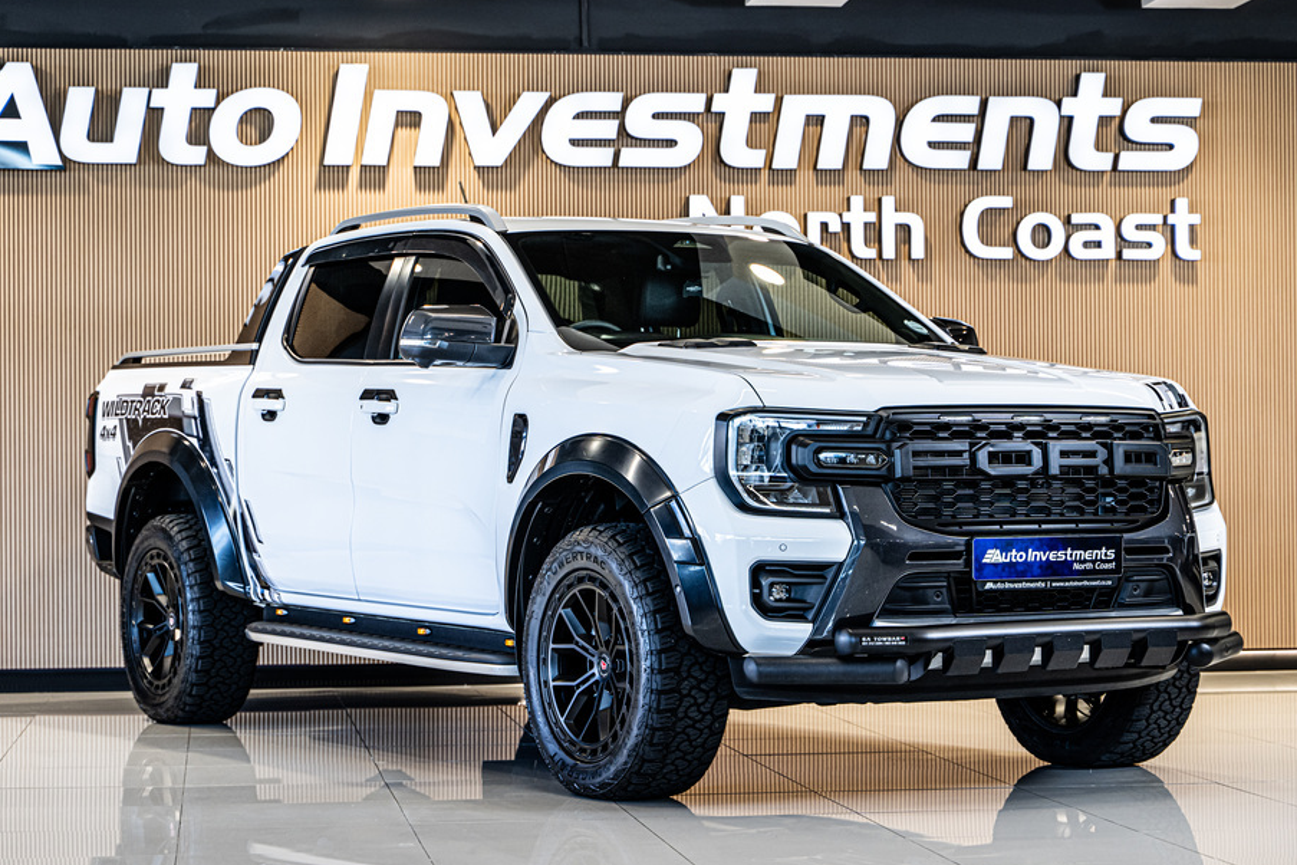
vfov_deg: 16.1
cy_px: 445
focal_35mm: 85
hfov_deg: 23.9
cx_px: 650
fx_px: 3062
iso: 640
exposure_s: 1/100
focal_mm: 75
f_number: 4
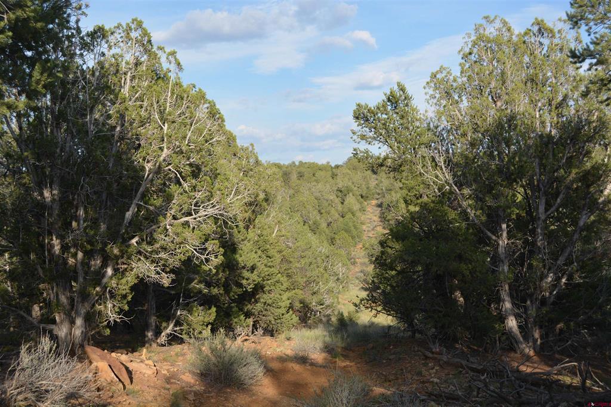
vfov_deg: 29.8
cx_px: 306
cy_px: 204
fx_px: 763
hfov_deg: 43.6
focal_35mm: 45
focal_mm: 30
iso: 100
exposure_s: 1/200
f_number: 7.1
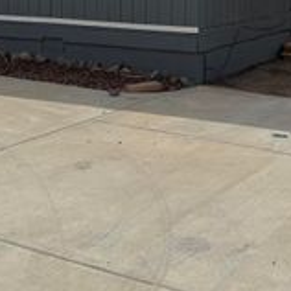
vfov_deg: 23.8
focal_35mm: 67
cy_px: -41
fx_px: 637
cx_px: 214
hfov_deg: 25.5
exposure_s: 1/12346
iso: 64
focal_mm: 6.76
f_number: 1.78
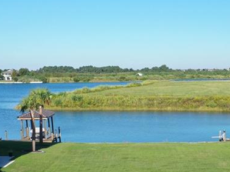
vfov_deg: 19.1
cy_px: 202
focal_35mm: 73
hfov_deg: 26.6
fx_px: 485
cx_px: 149
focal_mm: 10.26
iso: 100
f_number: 5.6
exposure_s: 1/400
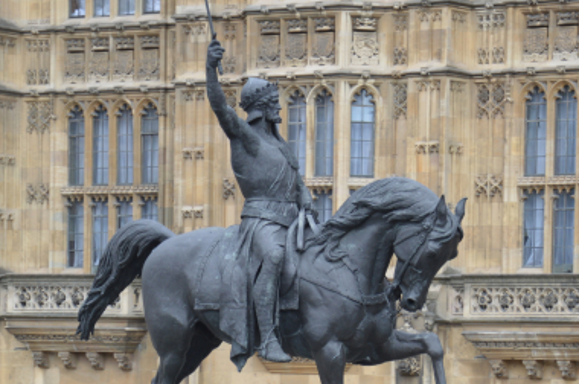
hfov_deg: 10.5
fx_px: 3147
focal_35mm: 196
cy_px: 390
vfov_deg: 7.0
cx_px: 361
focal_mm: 62
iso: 125
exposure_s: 1/125
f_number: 5.6
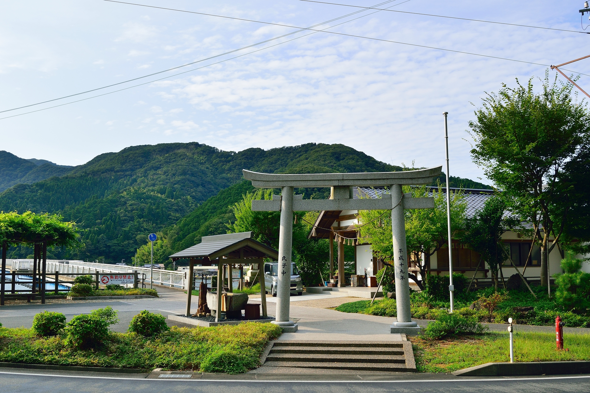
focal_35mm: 36
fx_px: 590
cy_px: 196
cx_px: 295
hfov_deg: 53.1
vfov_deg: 36.9
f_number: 6.3
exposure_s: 1/200
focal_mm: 24
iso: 100
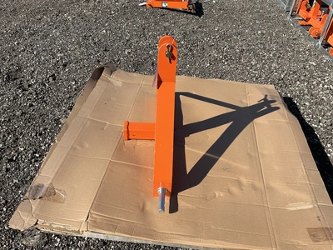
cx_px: 166
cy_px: 125
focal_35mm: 29
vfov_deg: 48.2
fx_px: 279
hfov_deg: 61.7
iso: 25
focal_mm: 3
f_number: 1.8
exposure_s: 1/1730
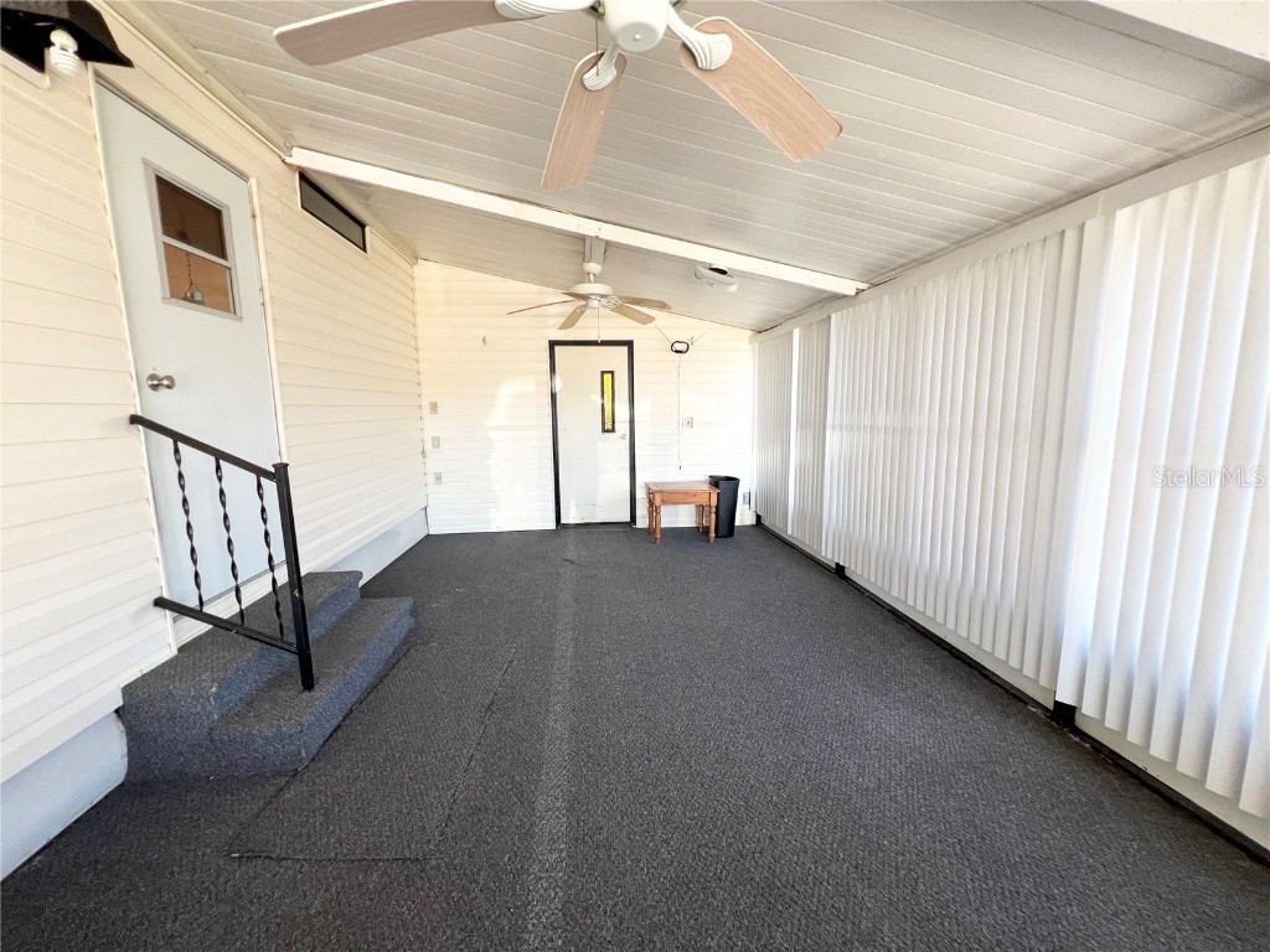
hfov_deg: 106.2
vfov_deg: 89.9
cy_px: 476
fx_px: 477
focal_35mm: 13
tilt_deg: -7.7
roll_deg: +0.7
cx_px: 635
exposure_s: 1/99
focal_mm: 1.57
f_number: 1.8
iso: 80
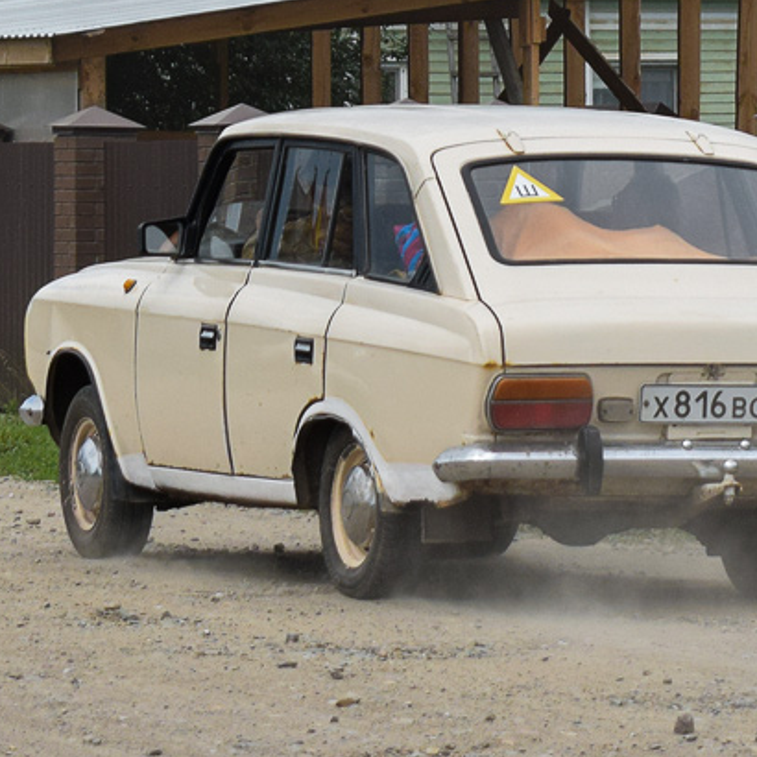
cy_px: 111
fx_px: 5078
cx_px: 403
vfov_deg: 8.5
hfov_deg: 8.5
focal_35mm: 205
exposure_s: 1/1250
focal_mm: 55
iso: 400
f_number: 7.1
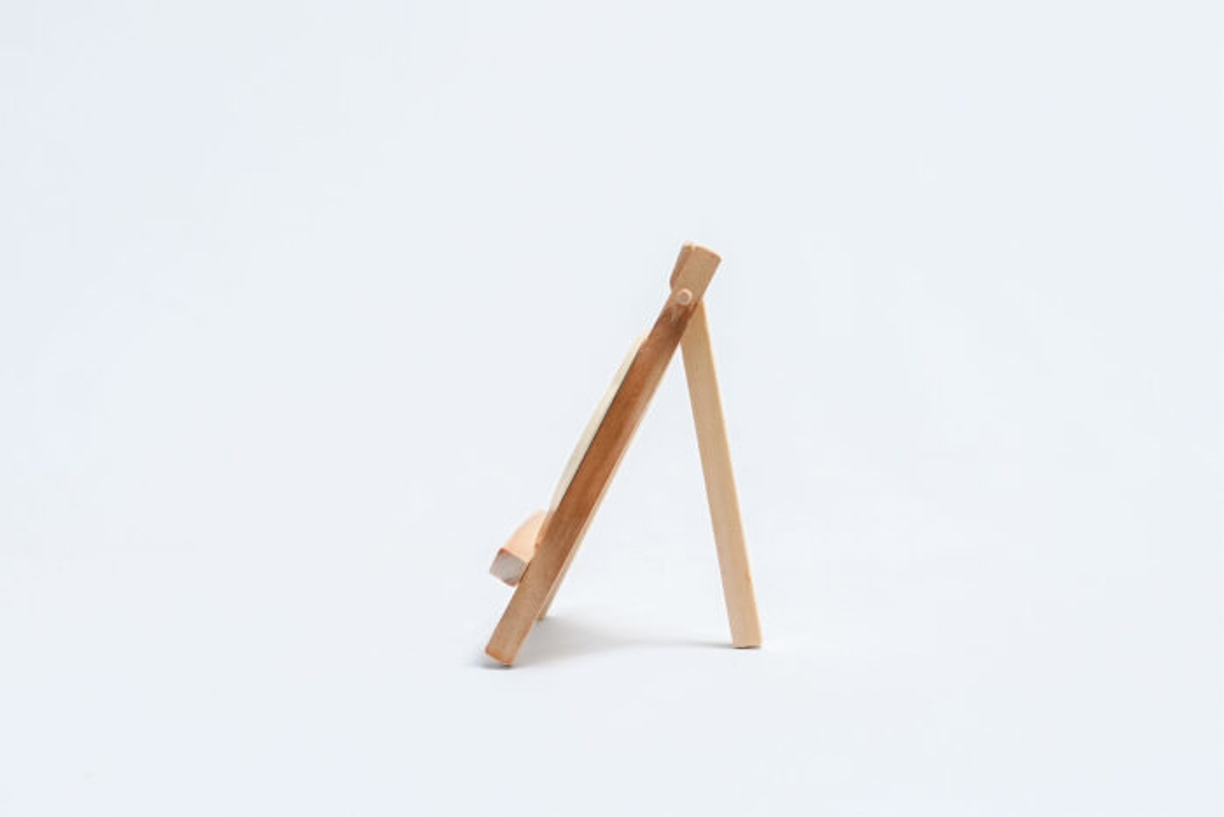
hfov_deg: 32.9
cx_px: 612
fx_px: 2074
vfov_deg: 22.3
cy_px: 408
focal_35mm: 61
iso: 3200
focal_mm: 41
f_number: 11
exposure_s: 1/125
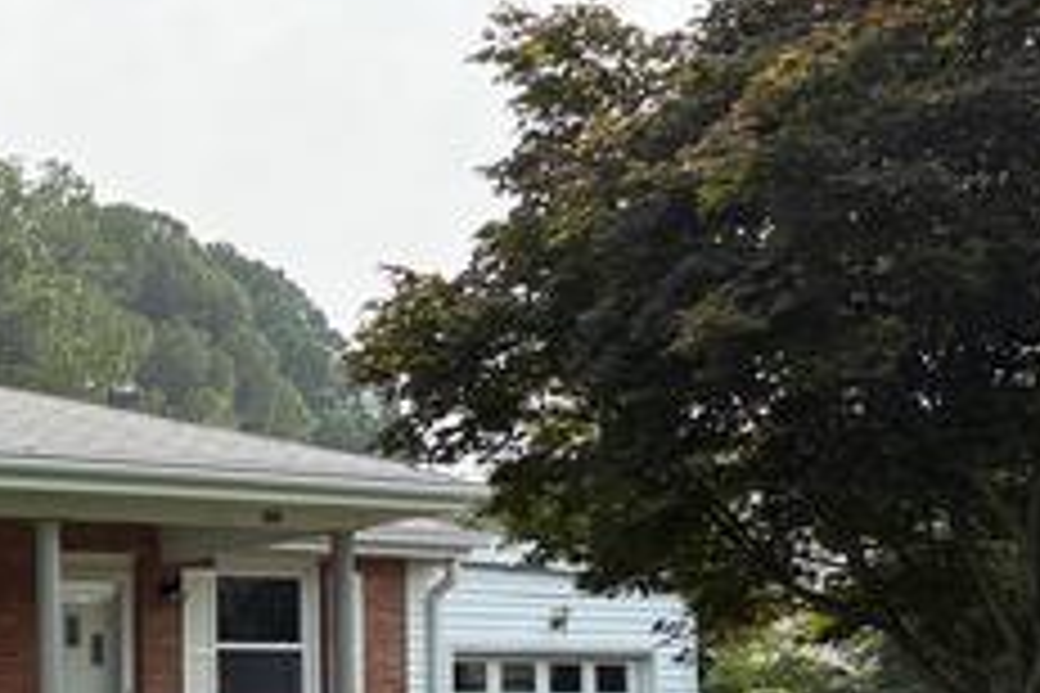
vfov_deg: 17.9
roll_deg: +1.3
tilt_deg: -1.1
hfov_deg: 23.6
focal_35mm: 72
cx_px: -425
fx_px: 2080
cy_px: 864
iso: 100
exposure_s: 1/3021
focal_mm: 6.76
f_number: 1.78
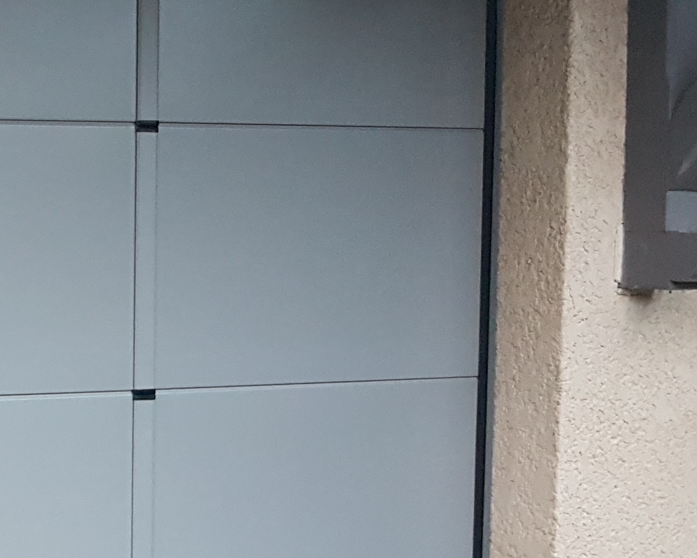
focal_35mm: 80
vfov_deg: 19.1
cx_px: -72
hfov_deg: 22.5
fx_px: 1650
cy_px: 351
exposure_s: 1/25
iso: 250
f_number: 1.7
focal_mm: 4.2
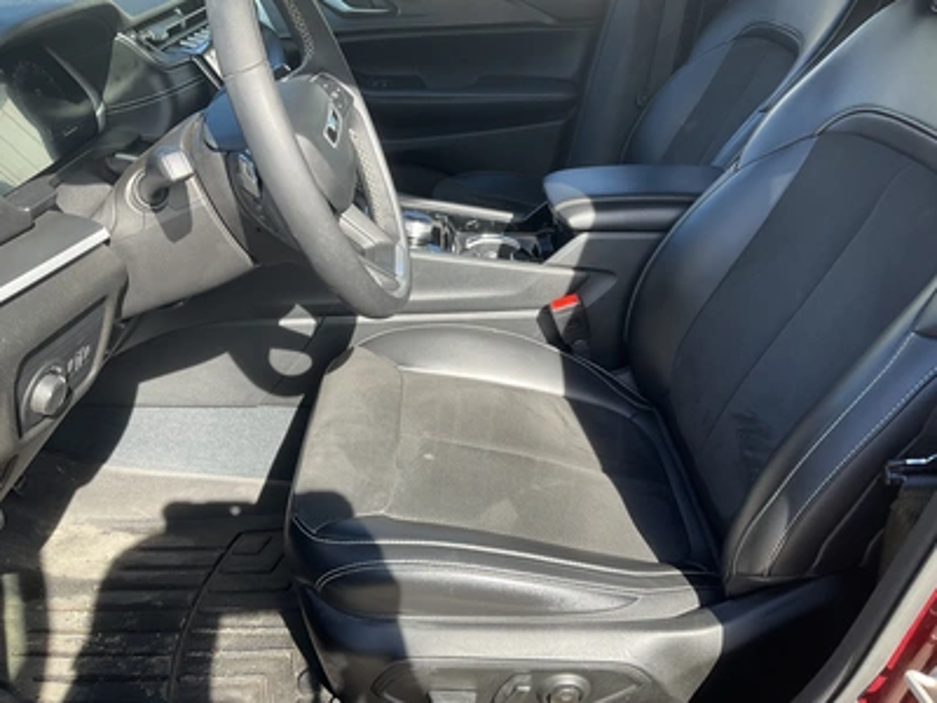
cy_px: 352
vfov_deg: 48.2
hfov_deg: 61.7
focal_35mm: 29
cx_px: 468
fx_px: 785
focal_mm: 3
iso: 20
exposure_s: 1/187
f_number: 1.8
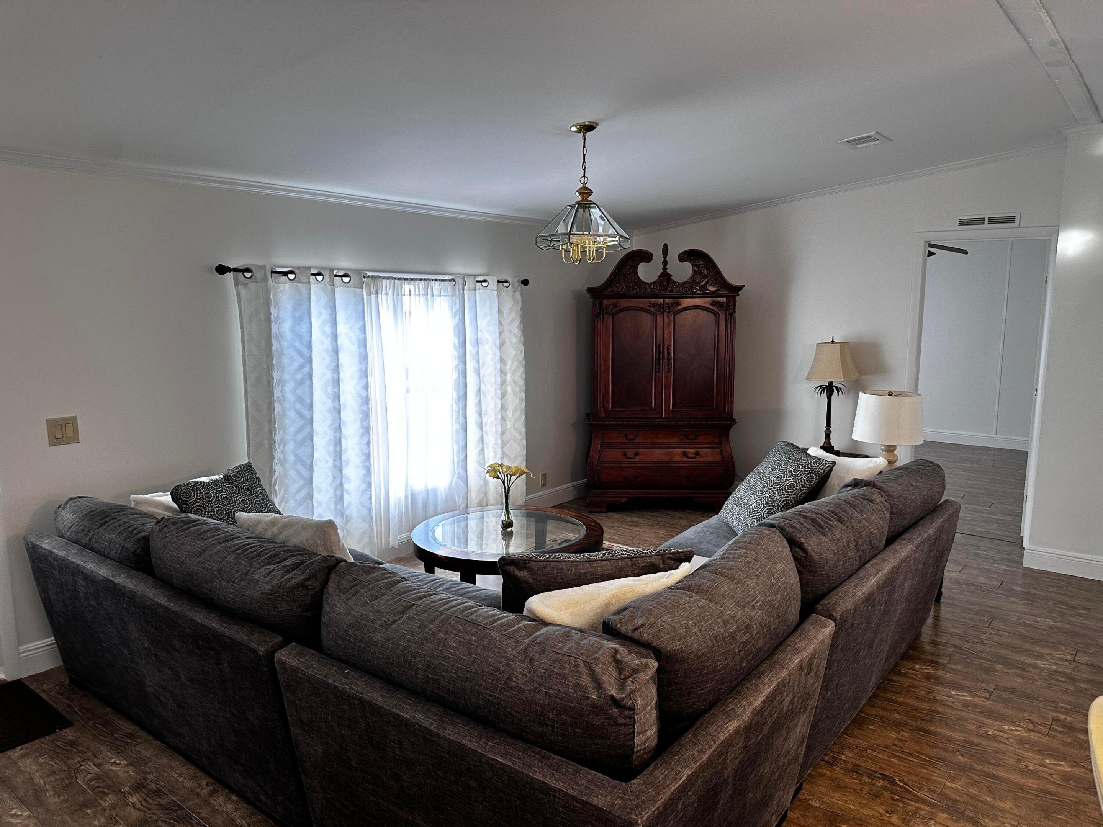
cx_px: 552
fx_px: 765
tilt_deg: -8.0
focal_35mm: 24
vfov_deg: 56.8
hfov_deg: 71.6
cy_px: 414
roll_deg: -0.1
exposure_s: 1/120
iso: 160
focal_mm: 6.86
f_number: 1.78
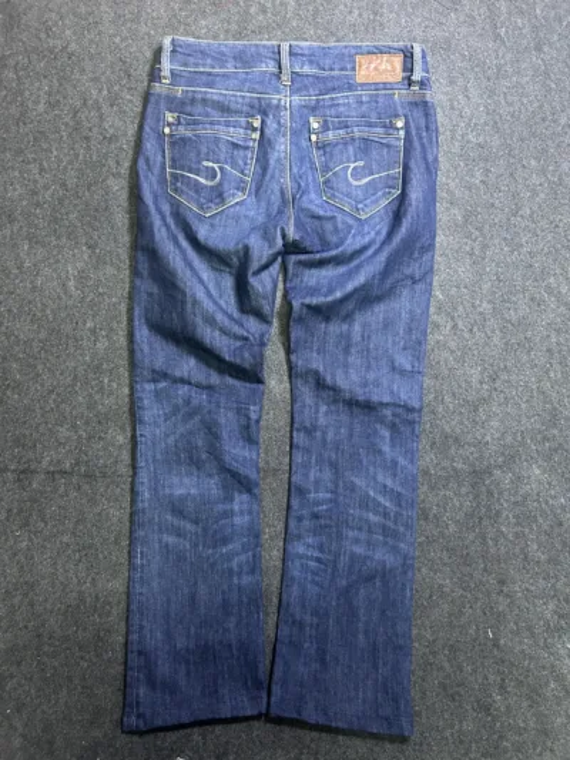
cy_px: 380
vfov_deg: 67.3
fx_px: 571
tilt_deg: -58.8
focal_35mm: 26
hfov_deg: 53.1
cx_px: 285
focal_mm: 5.7
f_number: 1.5
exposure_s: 1/33
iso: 400
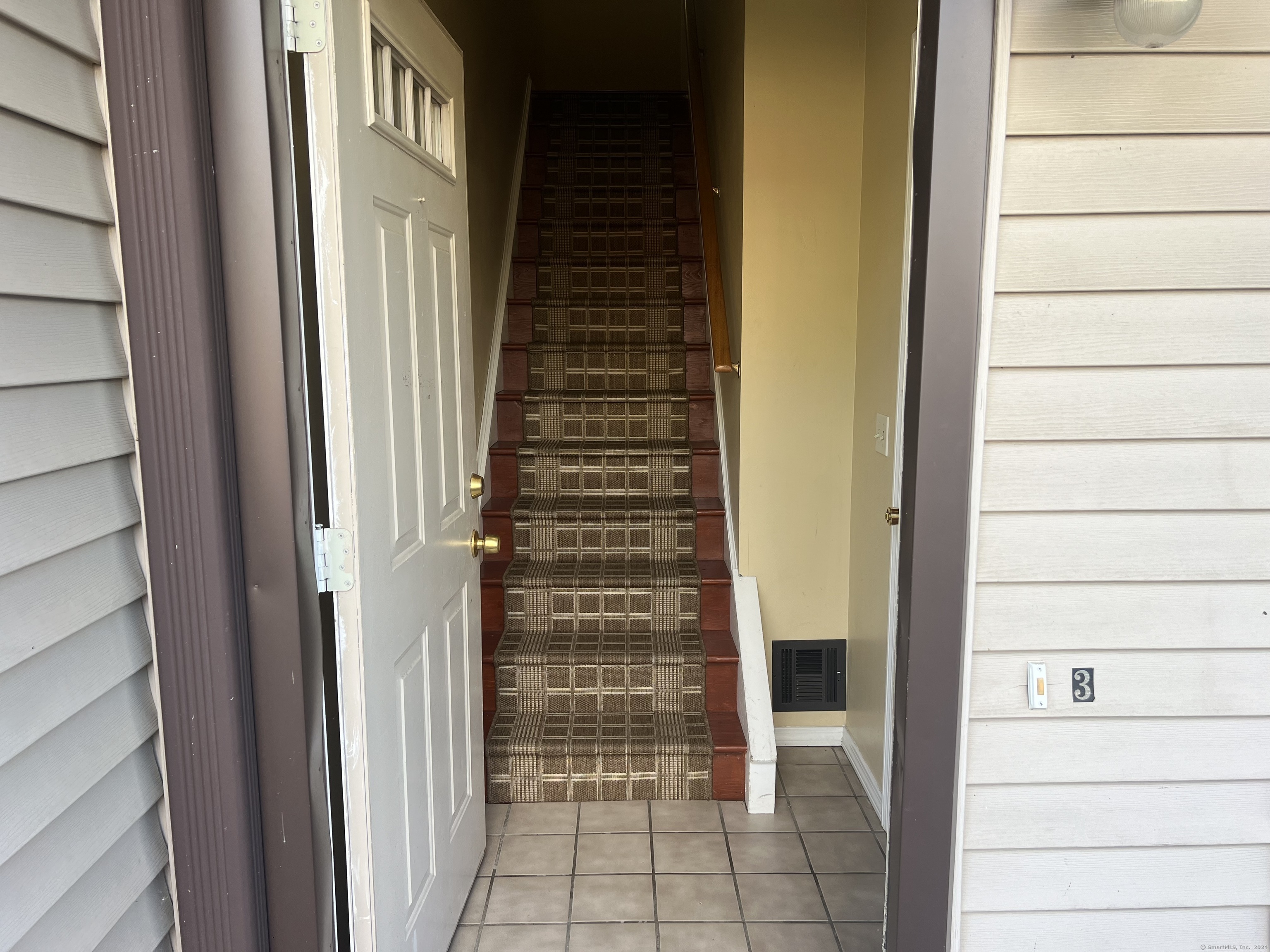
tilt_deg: -8.3
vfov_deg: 53.1
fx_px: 954
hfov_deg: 67.3
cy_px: 476
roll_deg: +1.0
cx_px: 635
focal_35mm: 26
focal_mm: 5.7
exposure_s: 1/208
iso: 40
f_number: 1.5
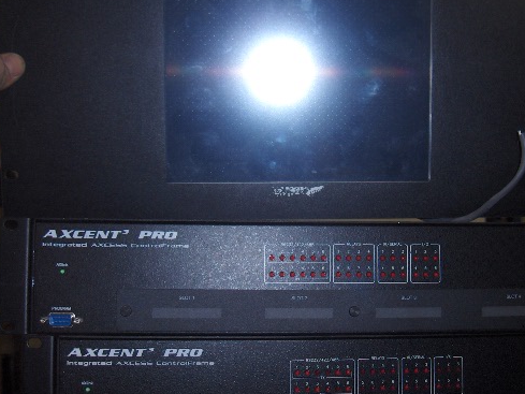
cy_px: 201
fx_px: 774
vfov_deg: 28.6
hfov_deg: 37.3
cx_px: 329
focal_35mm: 51
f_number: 2.8
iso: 100
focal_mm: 8
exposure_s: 1/60
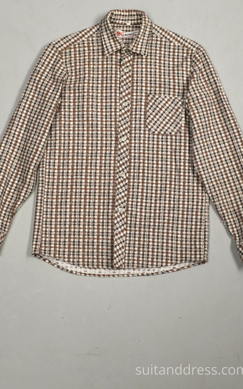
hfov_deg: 24.0
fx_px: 572
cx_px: 117
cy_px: 175
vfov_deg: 37.5
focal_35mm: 54
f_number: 10
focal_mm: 32
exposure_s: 1/40
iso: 400
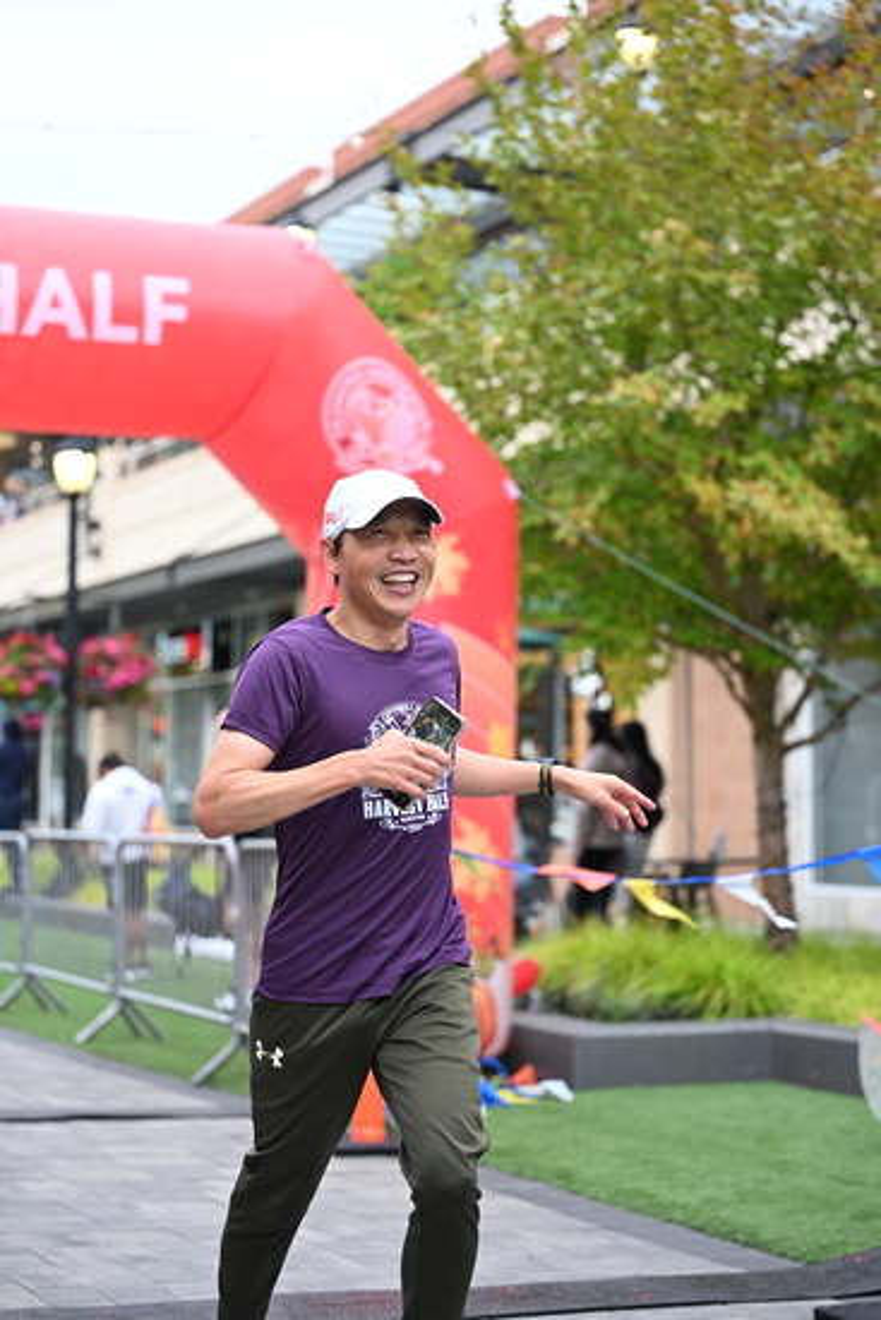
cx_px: 440
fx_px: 2568
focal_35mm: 70
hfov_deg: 19.5
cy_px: 660
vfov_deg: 28.8
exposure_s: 1/1250
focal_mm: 70
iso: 1000
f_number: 2.8
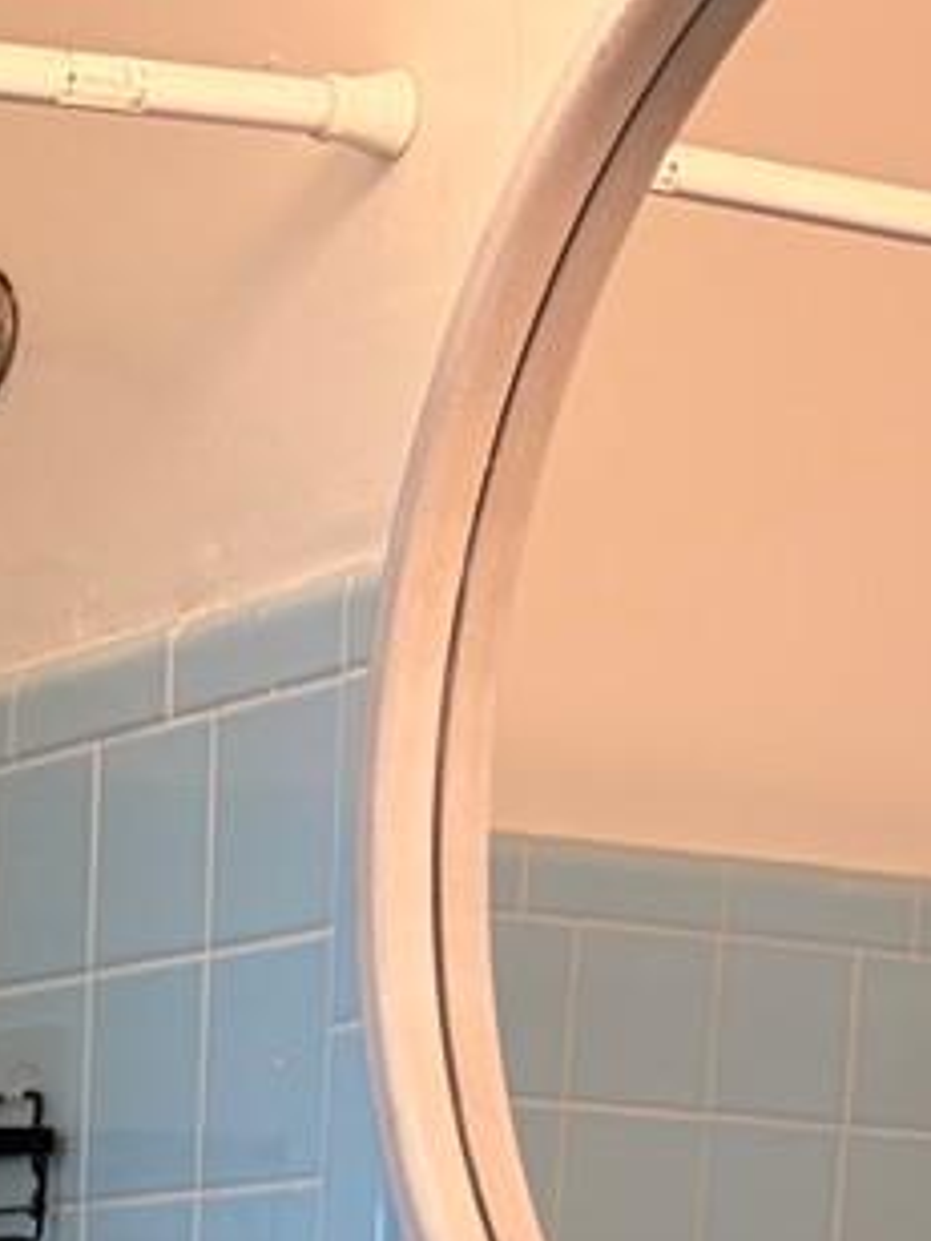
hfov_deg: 10.5
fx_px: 4841
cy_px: 2027
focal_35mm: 135
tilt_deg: -7.0
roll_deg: -0.7
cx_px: -601
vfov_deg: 13.5
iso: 80
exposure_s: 1/120
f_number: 1.6
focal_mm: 5.96
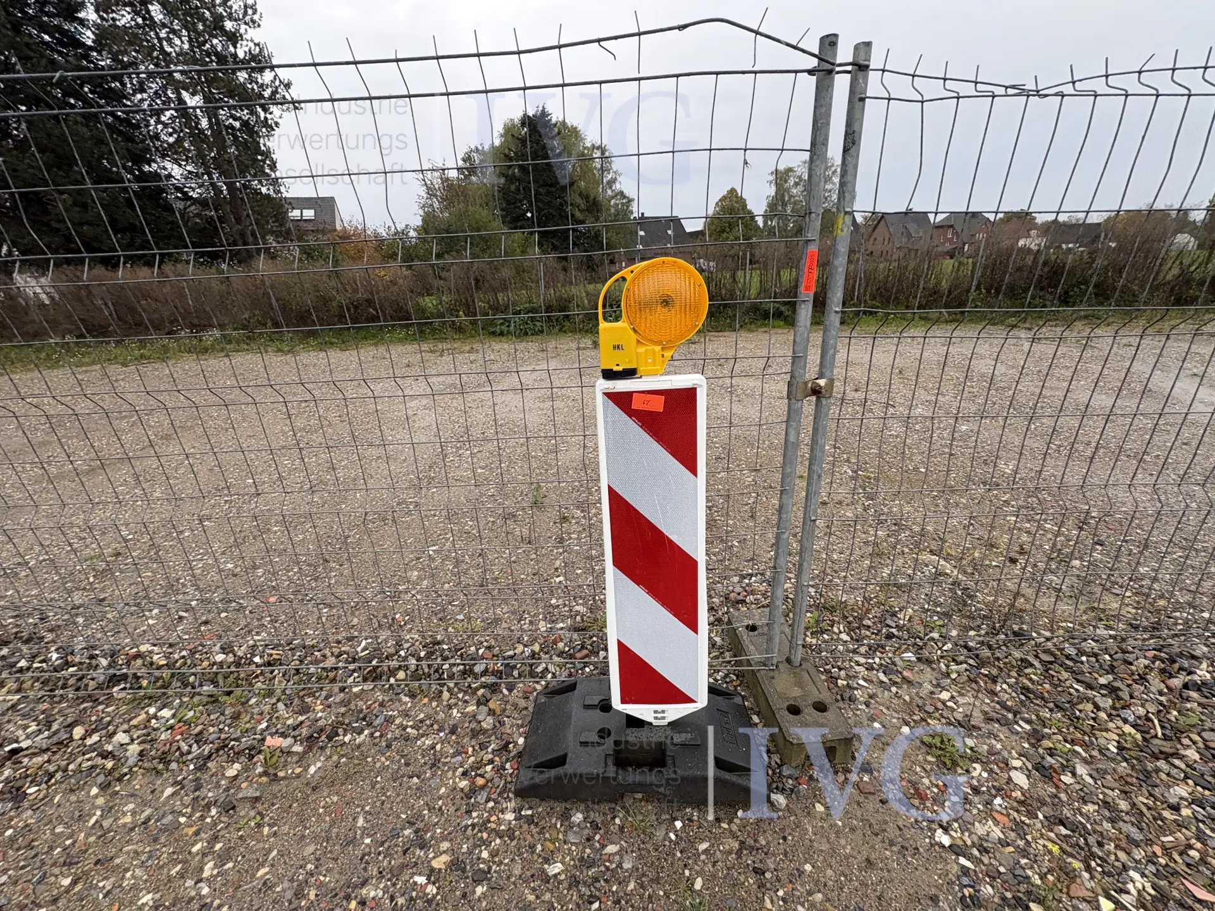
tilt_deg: -22.2
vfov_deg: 85.7
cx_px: 608
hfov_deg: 102.1
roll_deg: +4.8
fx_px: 491
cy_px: 456
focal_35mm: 14
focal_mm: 2.22
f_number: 2.2
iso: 40
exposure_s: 1/252
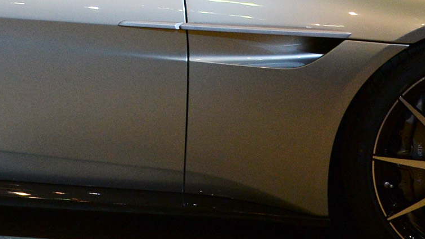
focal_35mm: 117
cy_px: -87
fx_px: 1319
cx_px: 56
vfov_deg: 10.1
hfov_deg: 18.1
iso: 2000
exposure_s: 1/125
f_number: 9
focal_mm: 28
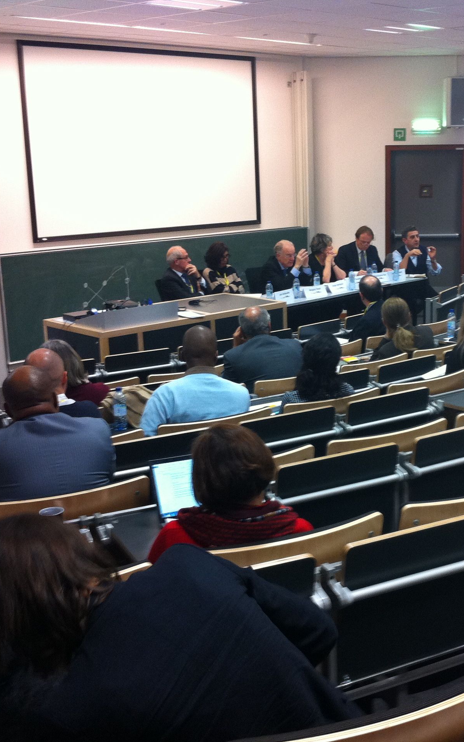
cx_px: 335
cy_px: 372
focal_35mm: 50
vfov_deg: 40.3
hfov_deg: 25.6
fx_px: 1012
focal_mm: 3.85
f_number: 2.8
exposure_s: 1/15
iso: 125
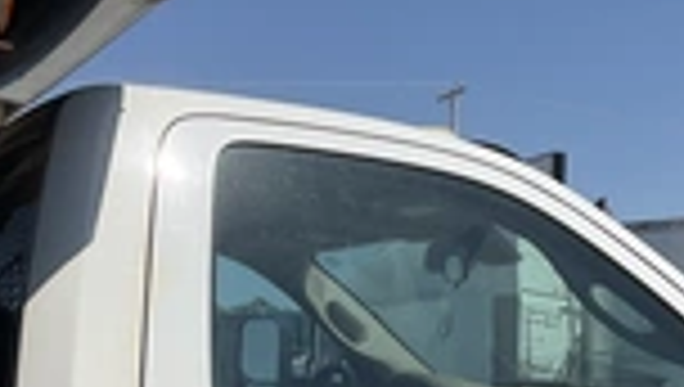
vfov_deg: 14.0
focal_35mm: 83
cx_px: 374
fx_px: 1507
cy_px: 522
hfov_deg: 25.6
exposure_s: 1/4065
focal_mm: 3
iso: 25
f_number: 1.8
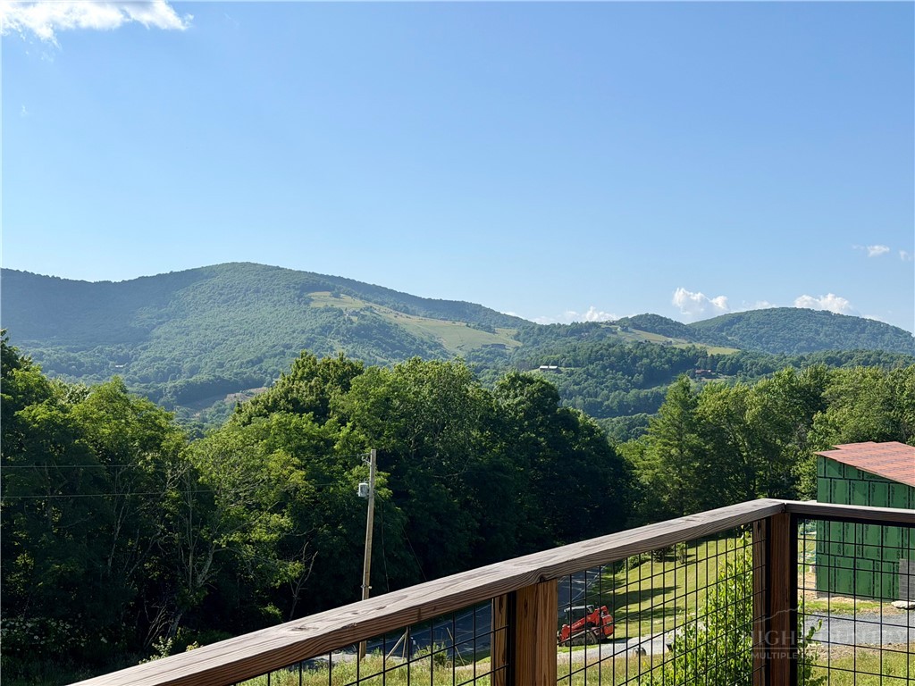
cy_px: 343
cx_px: 458
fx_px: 1269
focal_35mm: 48
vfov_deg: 30.3
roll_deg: -1.3
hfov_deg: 39.7
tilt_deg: +0.7
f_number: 1.78
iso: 64
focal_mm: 6.76
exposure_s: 1/7143
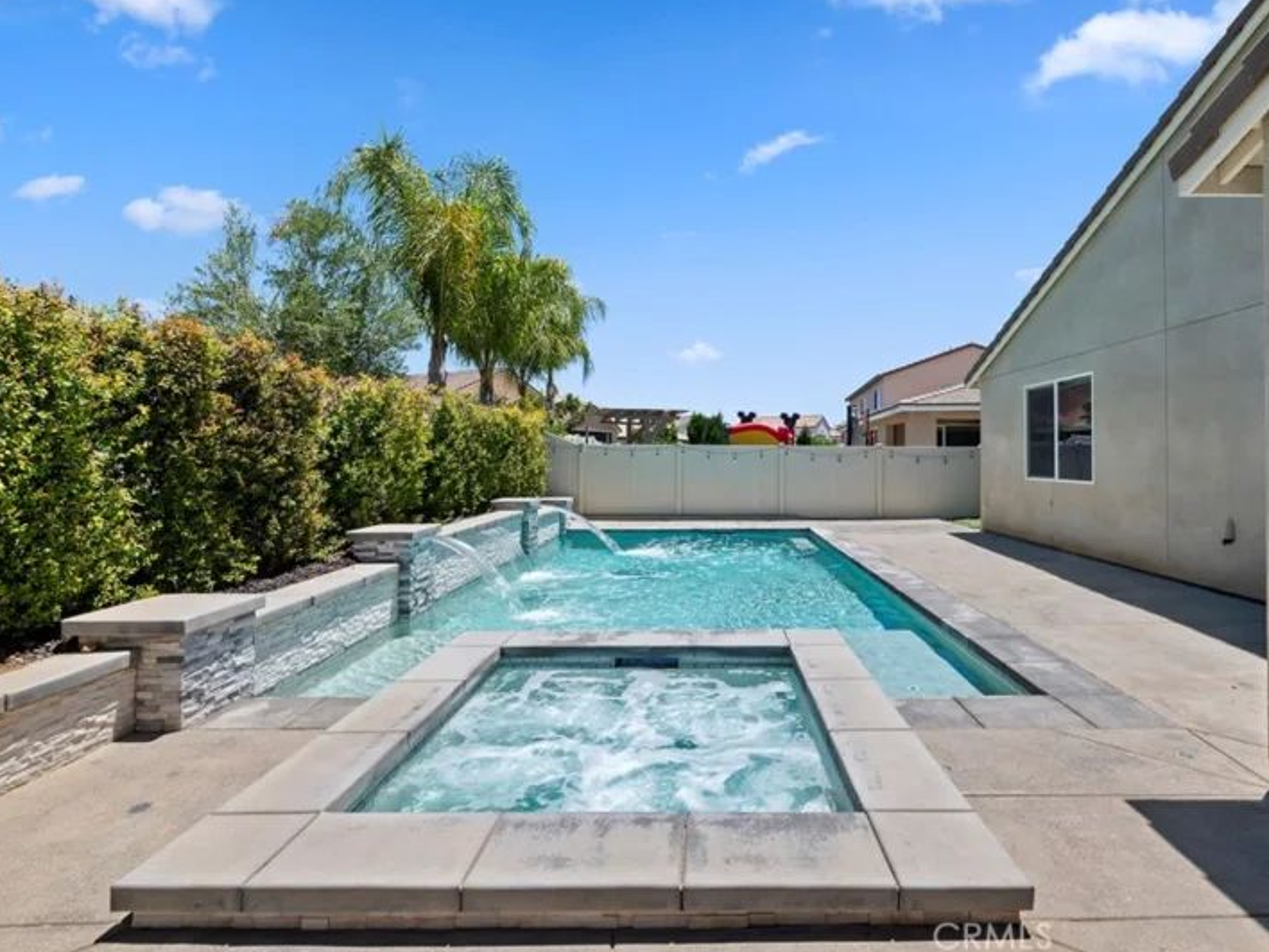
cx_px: 719
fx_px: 587
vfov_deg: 78.1
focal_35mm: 16
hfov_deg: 94.0
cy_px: 455
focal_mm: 14
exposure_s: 1/40
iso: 100
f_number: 22
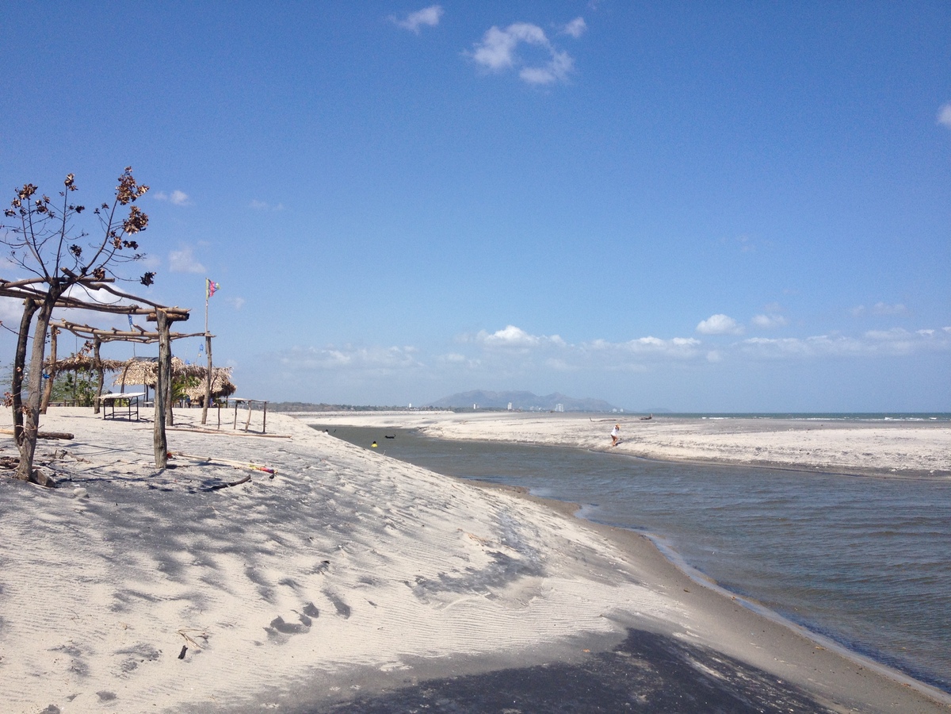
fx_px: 962
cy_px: 357
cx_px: 476
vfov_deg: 40.7
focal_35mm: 35
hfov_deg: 52.6
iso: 50
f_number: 2.4
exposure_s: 1/2762
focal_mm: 4.28
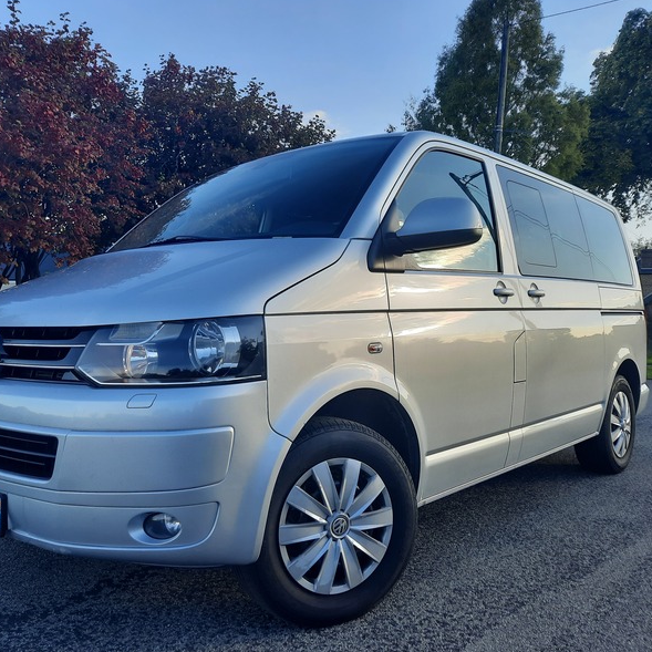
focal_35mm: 30
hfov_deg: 53.9
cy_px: 322
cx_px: 287
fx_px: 639
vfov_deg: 54.0
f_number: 2
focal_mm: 4.6
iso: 32
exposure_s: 1/357
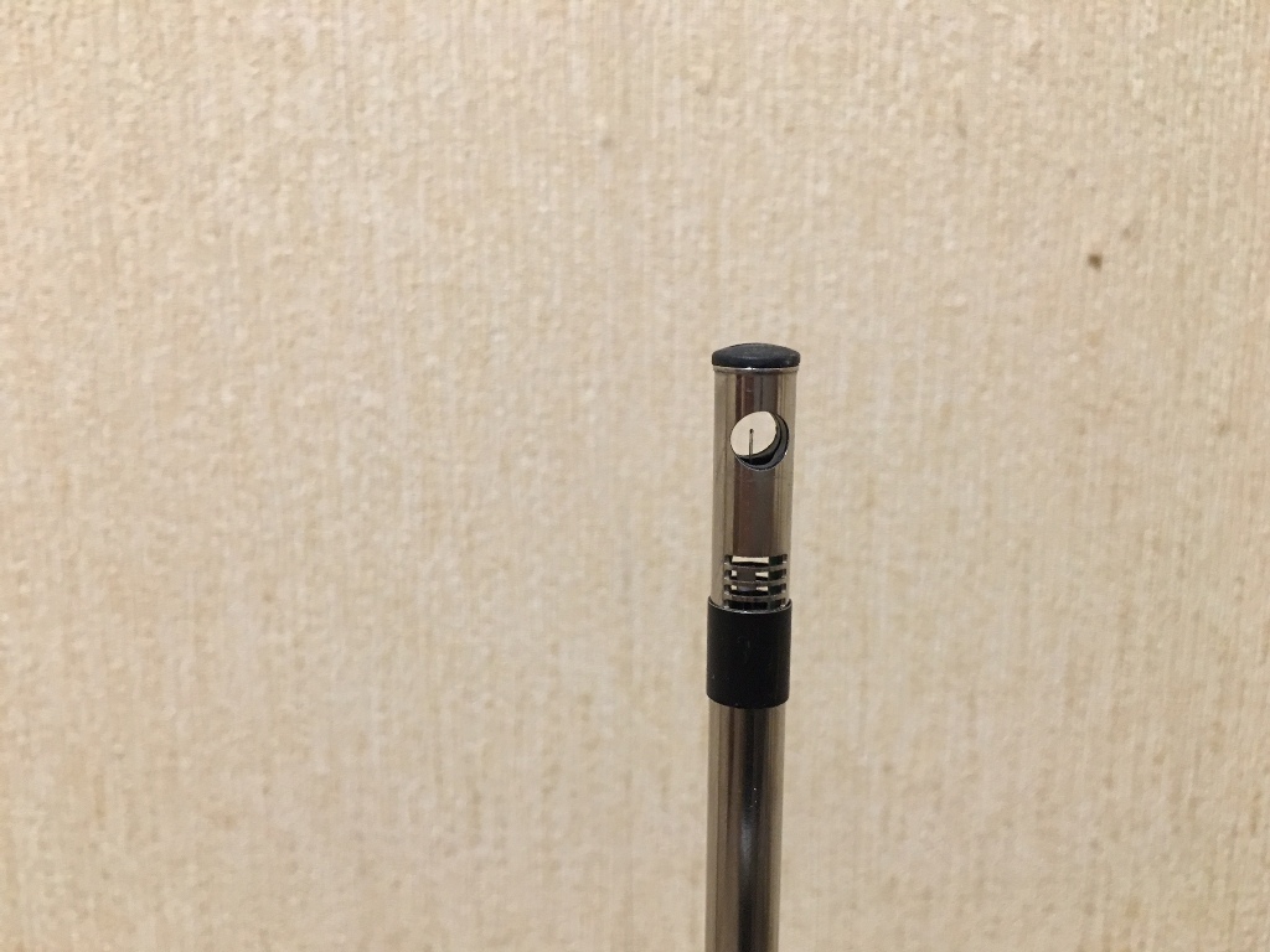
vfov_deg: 48.2
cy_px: 476
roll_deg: +0.2
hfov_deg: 61.7
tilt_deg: -10.0
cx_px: 635
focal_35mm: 29
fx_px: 1064
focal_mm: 4.15
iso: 100
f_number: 2.2
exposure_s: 1/10
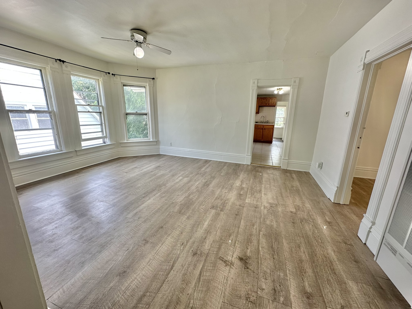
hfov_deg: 102.1
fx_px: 167
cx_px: 206
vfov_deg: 85.7
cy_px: 154
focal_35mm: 14
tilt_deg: -13.3
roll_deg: -1.1
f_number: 2.2
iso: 80
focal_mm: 2.22
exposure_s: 1/120
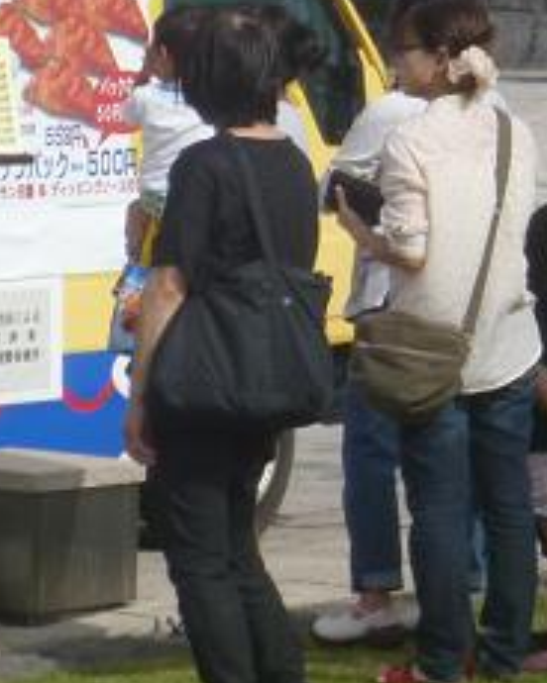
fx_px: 6476
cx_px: 257
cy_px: 116
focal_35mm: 320
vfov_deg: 6.0
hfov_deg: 4.8
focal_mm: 18.8
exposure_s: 1/400
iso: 80
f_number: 5.5
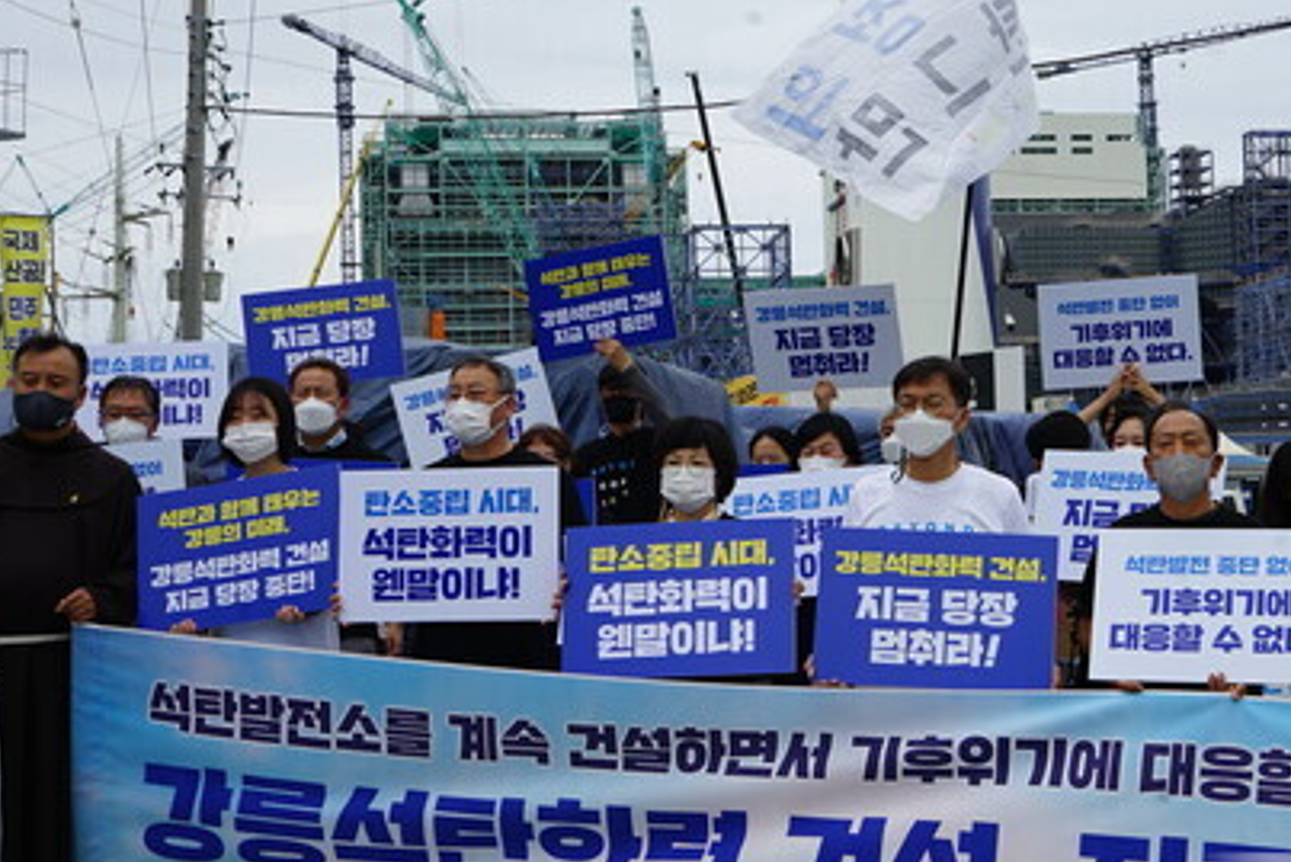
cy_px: 423
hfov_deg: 32.6
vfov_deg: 22.3
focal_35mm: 61
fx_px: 2188
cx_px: 862
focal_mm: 41
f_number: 11
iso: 100
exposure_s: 1/125
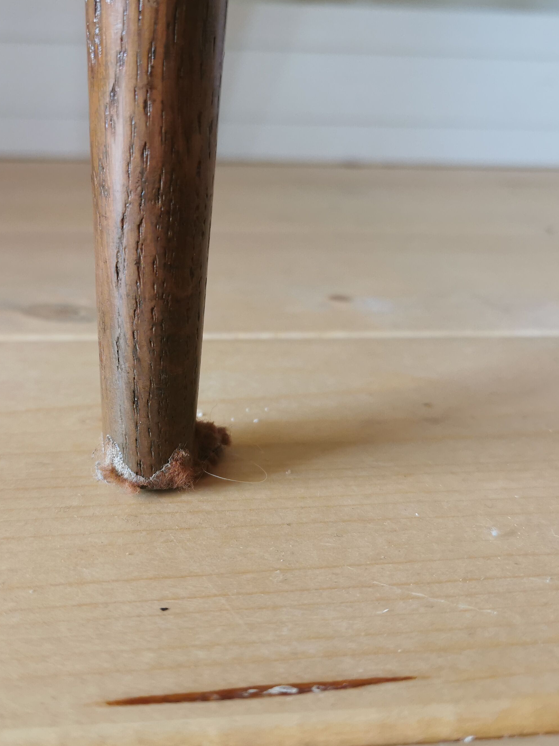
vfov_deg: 50.1
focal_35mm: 37
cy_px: 372
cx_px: 185
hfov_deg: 38.2
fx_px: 797
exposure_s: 1/100
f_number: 1.8
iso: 160
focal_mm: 5.58
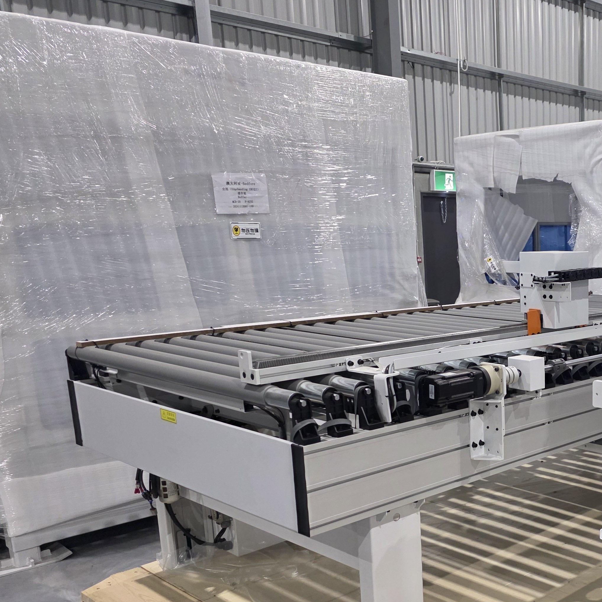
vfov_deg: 41.1
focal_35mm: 40
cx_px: 582
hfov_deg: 37.9
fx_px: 787
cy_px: 418
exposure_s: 1/100
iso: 500
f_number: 1.7
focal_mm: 6.3
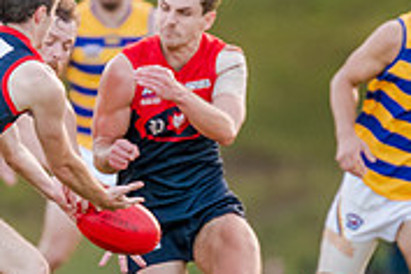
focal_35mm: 1168
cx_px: -11
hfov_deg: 1.8
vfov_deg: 1.2
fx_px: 13334
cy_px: 118
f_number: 2.8
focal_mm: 300
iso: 2200
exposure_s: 1/1600
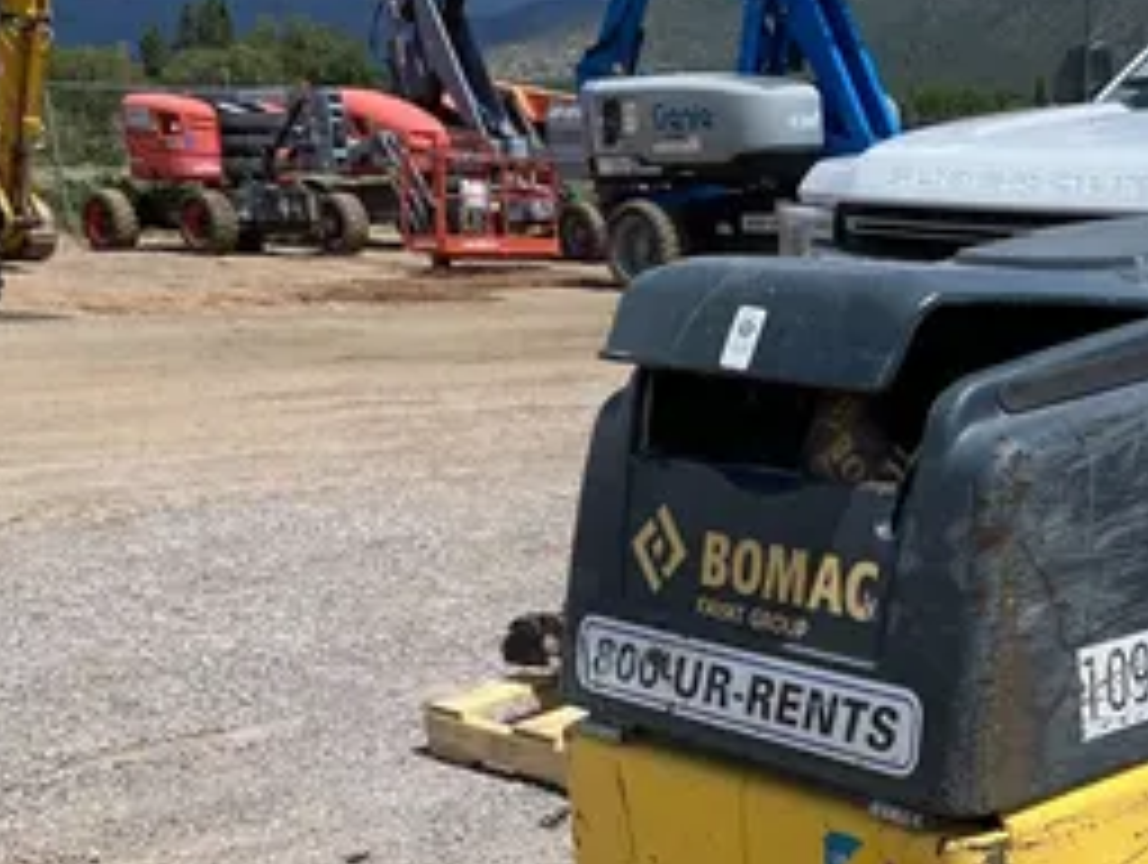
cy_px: 754
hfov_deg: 31.8
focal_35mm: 56
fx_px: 1860
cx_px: 1134
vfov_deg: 25.5
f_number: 1.8
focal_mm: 4.25
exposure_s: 1/4115
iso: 32
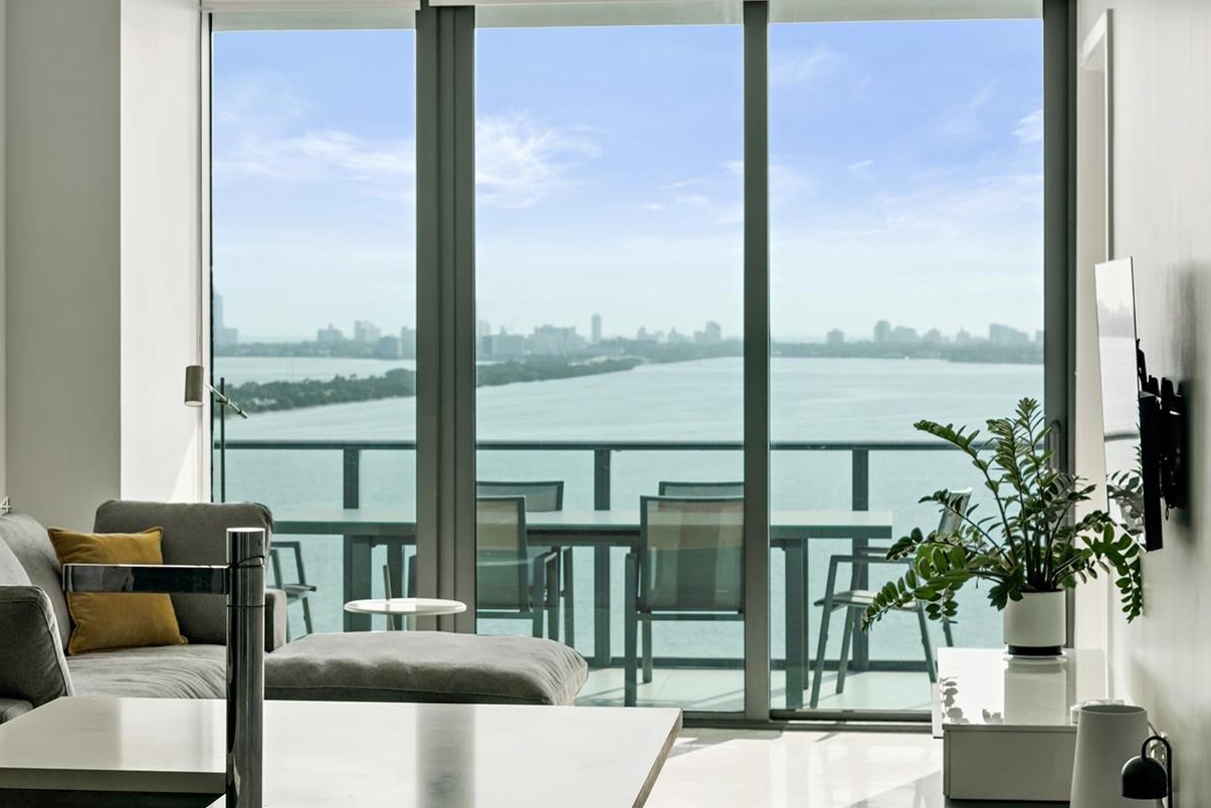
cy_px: 507
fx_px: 2591
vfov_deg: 17.7
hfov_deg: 26.3
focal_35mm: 77
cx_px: 493
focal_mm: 58
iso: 100
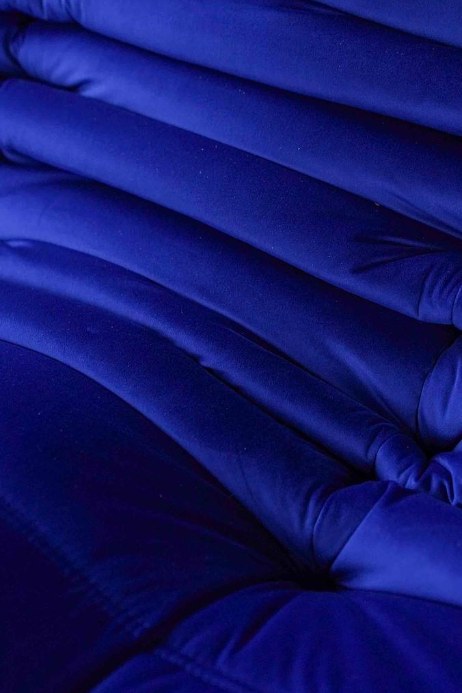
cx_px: 373
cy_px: 258
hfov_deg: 19.5
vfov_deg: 29.1
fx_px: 1328
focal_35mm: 69
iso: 500
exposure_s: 1/160
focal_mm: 35
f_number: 2.2
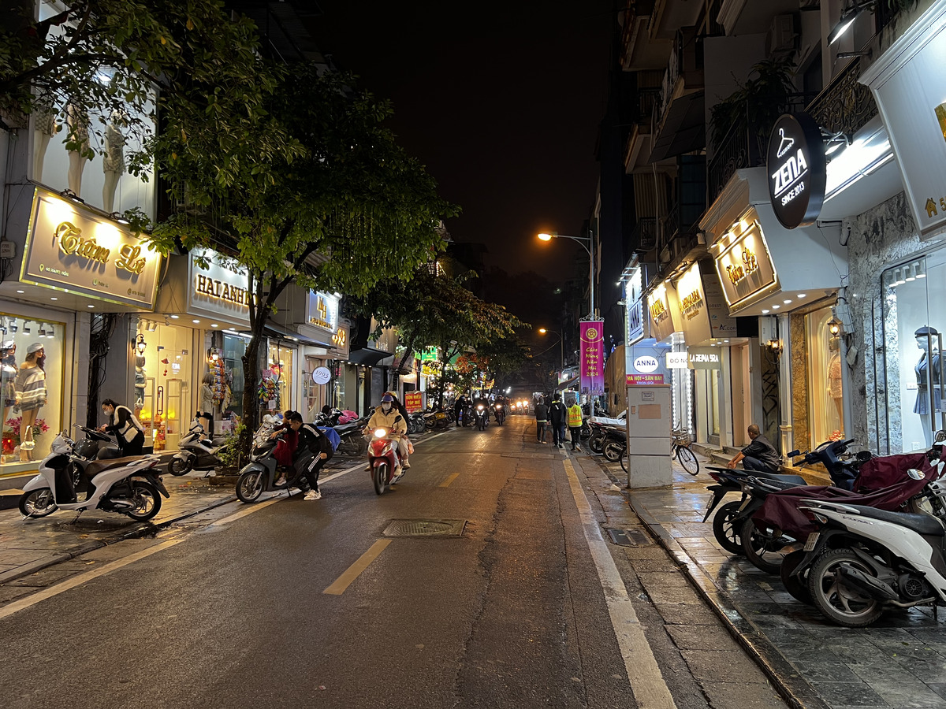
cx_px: 473
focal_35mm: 26
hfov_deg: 67.3
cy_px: 354
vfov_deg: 53.1
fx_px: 711
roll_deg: +0.2
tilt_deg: +4.0
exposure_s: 1/50
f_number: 1.5
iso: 80
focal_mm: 5.7
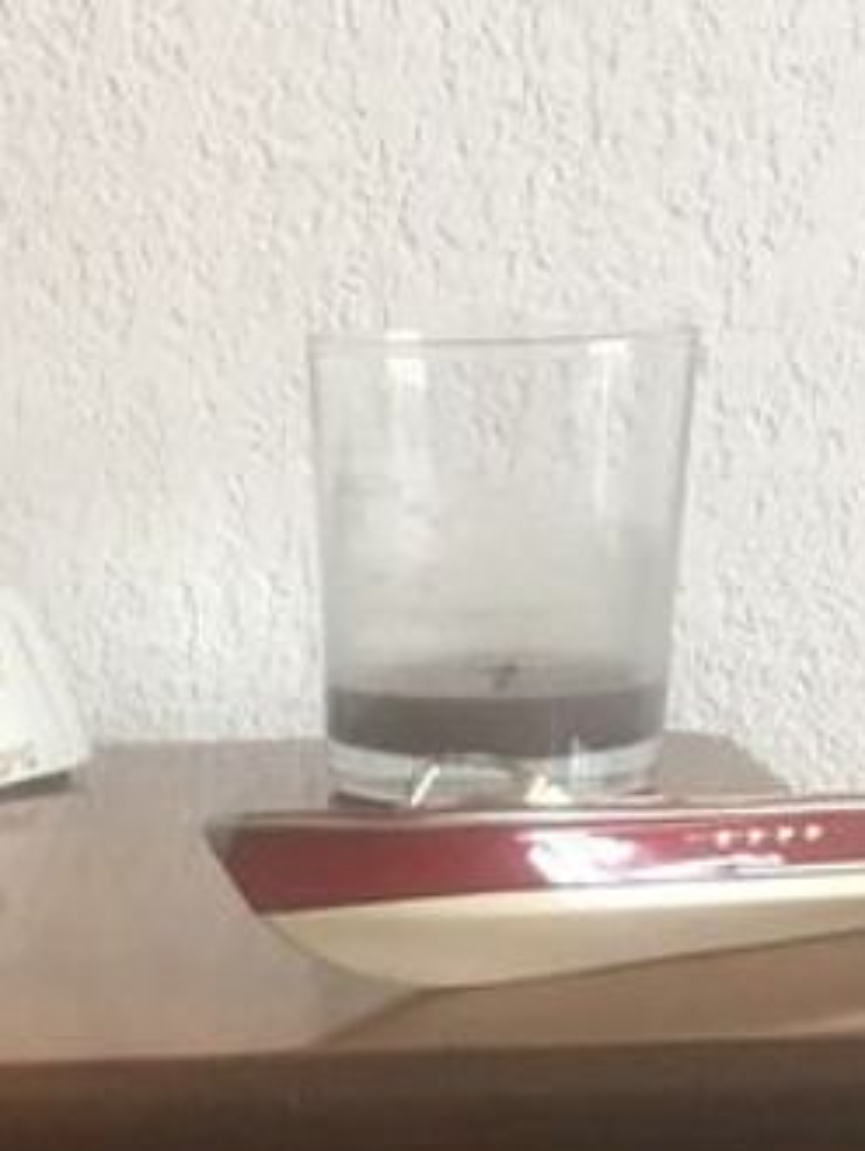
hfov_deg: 12.6
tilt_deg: -19.8
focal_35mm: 117
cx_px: 63
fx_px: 3893
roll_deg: -0.1
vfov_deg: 15.8
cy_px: 1571
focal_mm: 4.15
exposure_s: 1/33
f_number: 2.2
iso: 250
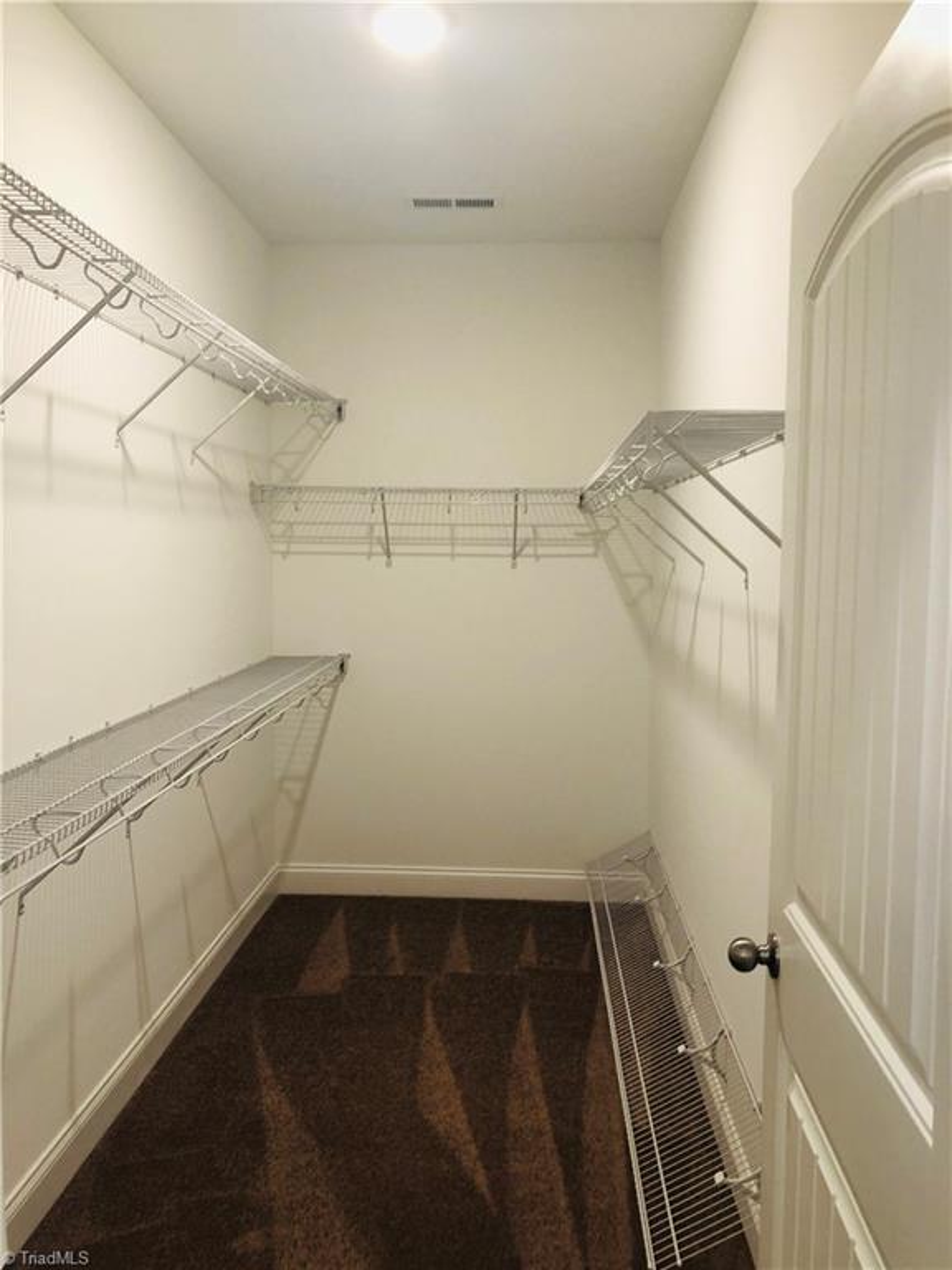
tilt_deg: -5.8
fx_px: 1027
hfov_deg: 49.7
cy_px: 635
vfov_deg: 63.4
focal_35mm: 28
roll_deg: +0.0
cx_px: 476
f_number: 1.8
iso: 40
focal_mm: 3.99
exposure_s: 1/20
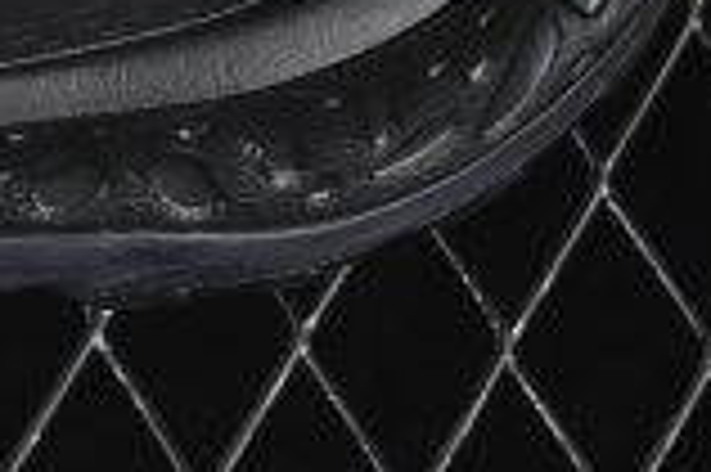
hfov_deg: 5.3
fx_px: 7497
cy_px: -591
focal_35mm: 380
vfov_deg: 3.6
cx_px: -734
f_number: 6.3
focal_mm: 50
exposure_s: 1/50
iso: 160
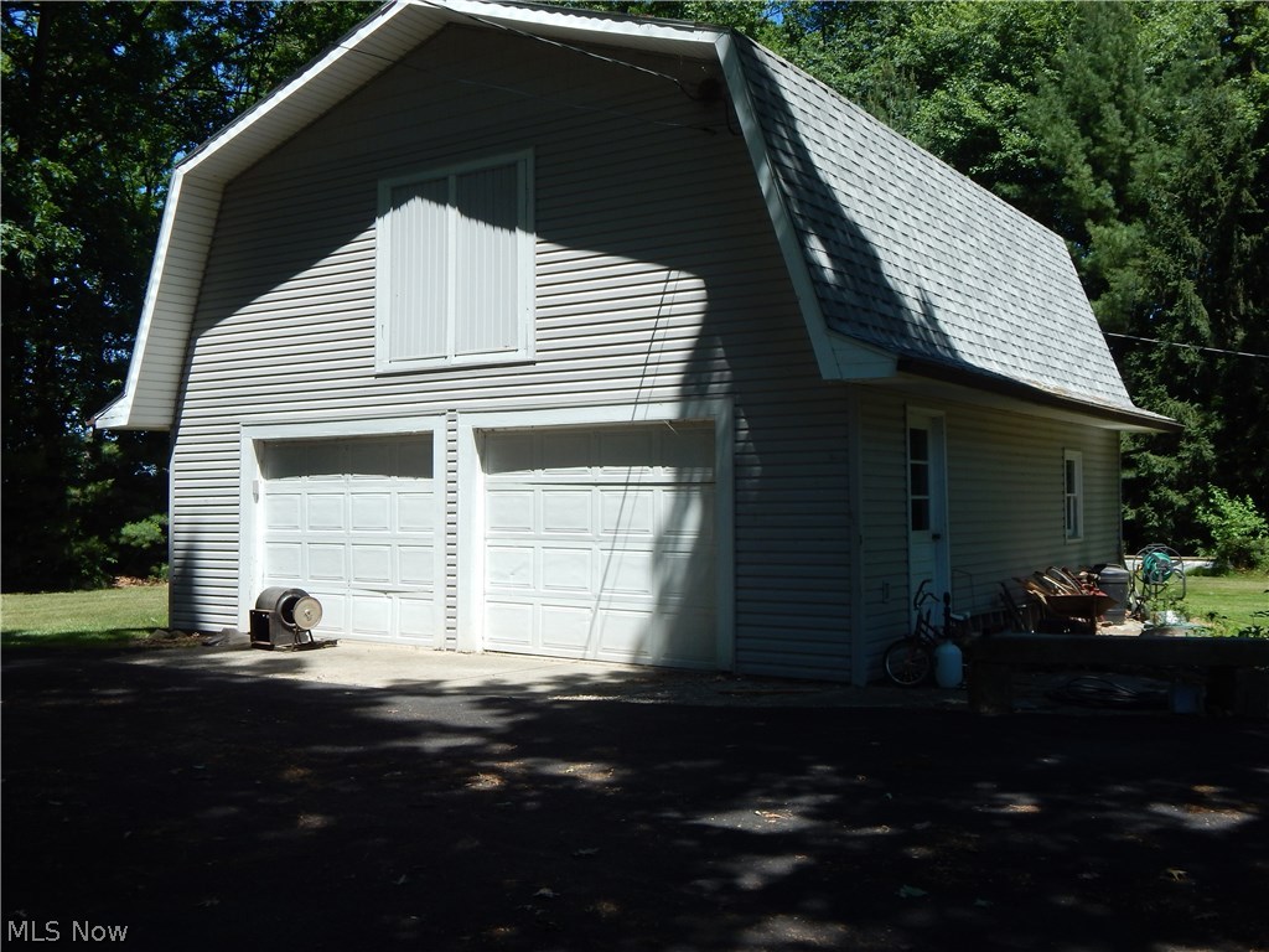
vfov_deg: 41.8
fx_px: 1246
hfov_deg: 54.0
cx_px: 634
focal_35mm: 34
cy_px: 476
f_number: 3.3
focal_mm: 6.1
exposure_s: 1/1000
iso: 125
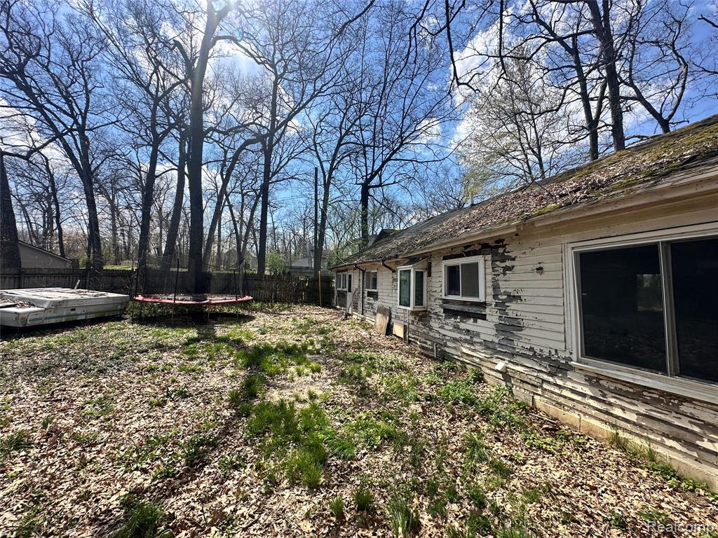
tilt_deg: +5.4
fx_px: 290
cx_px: 359
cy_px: 269
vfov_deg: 85.7
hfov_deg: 102.1
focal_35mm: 14
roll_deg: -1.2
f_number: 2.2
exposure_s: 1/1416
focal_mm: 2.22
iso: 40
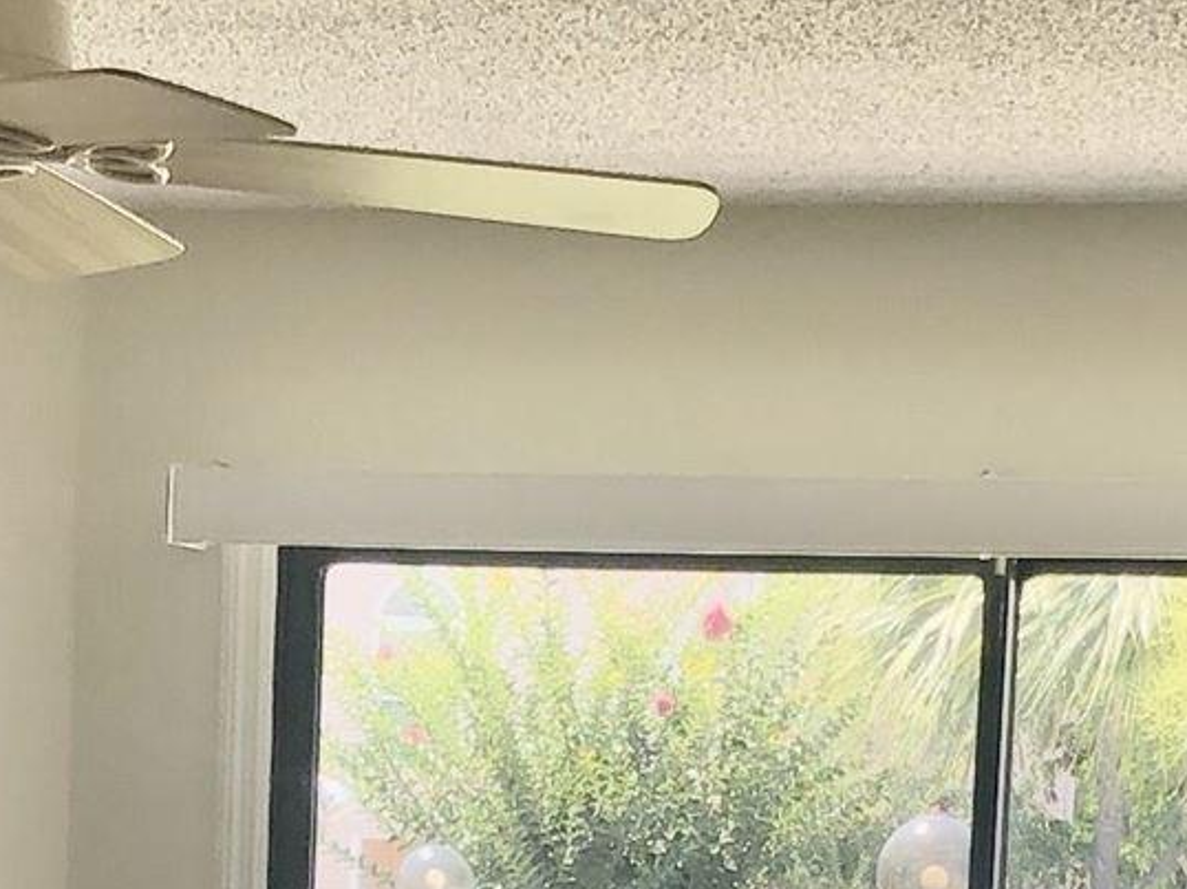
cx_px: 627
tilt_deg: -5.1
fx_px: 5484
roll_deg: -0.8
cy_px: 1425
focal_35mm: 160
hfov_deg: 12.4
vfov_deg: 9.0
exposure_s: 1/173
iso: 20
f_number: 1.8
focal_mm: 3.99
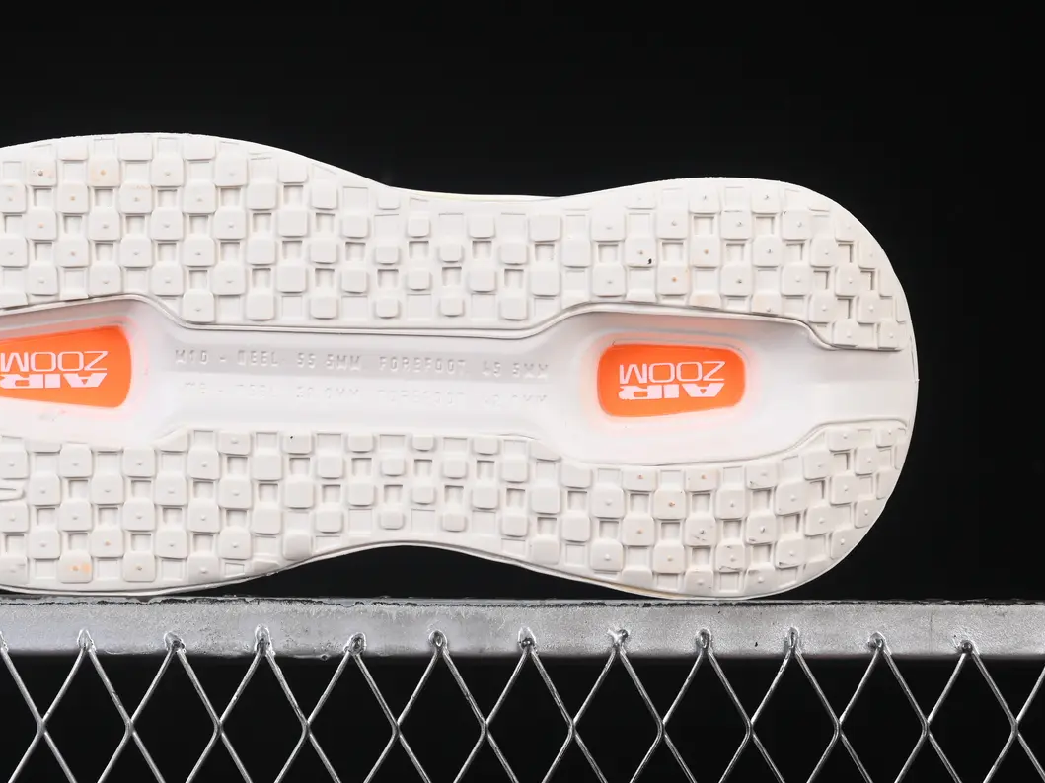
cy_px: 274
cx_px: 347
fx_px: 3290
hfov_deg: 18.0
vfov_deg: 13.6
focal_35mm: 109
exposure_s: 1/100
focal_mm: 50
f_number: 8
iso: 160
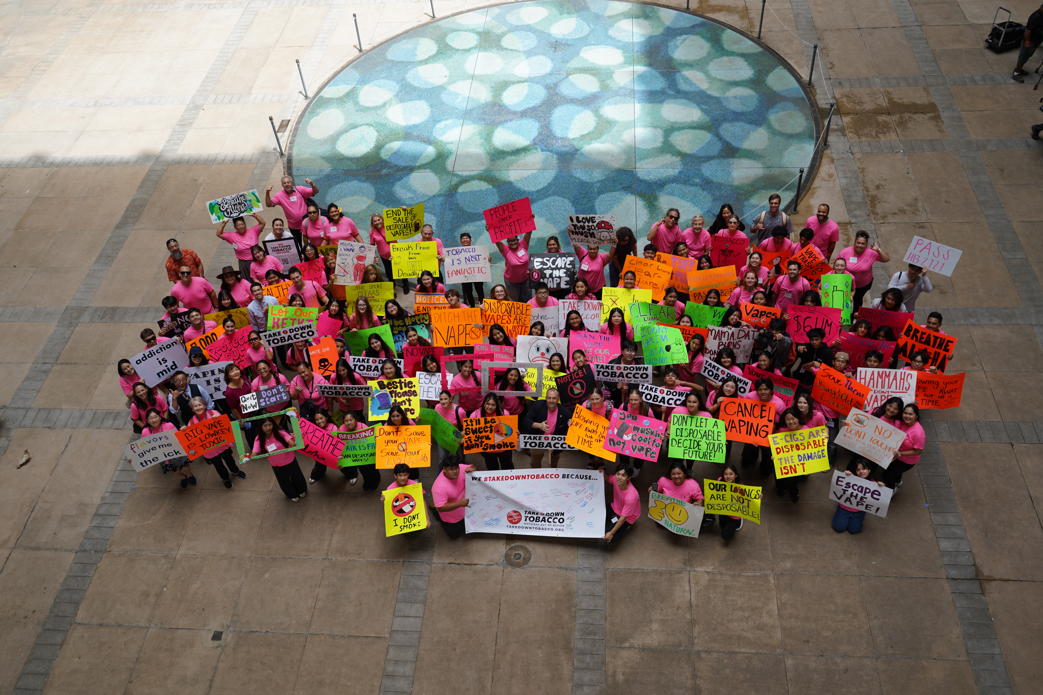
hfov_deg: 61.9
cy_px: 348
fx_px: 869
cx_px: 522
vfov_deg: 43.6
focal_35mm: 30
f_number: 5
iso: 100
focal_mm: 30
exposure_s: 1/250
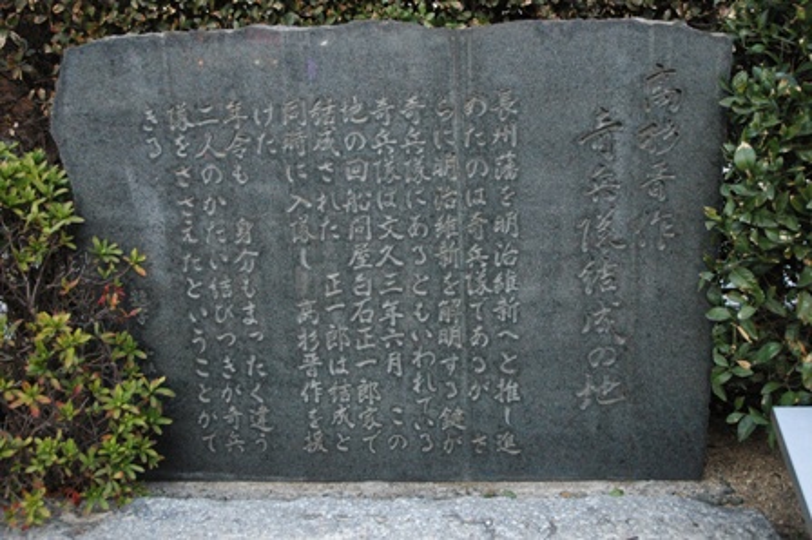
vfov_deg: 35.4
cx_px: 406
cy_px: 270
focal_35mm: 38
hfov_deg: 51.3
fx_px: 845
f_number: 3.8
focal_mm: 25
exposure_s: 1/60
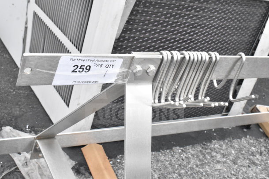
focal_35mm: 54
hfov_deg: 36.9
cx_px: 134
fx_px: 404
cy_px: 90
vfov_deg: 25.1
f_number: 14
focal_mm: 36
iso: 6400
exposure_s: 1/800
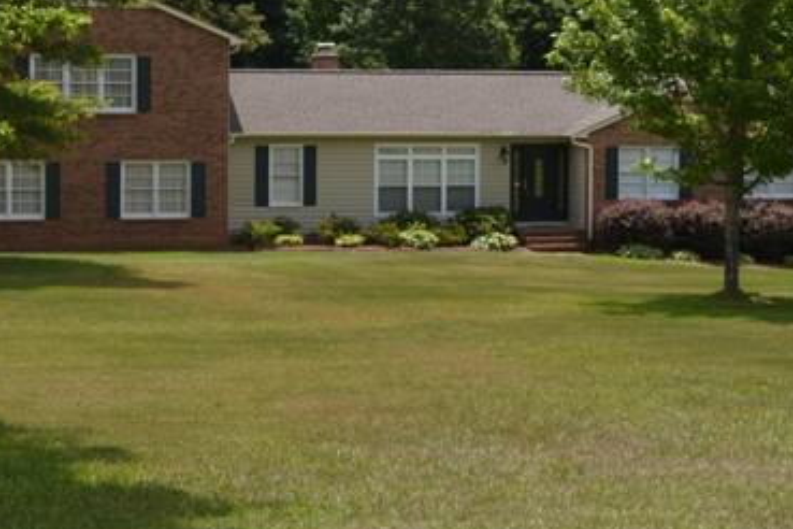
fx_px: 1718
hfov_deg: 26.0
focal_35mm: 78
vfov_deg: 17.4
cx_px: 423
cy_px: 126
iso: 100
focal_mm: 30
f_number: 8
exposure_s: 1/200
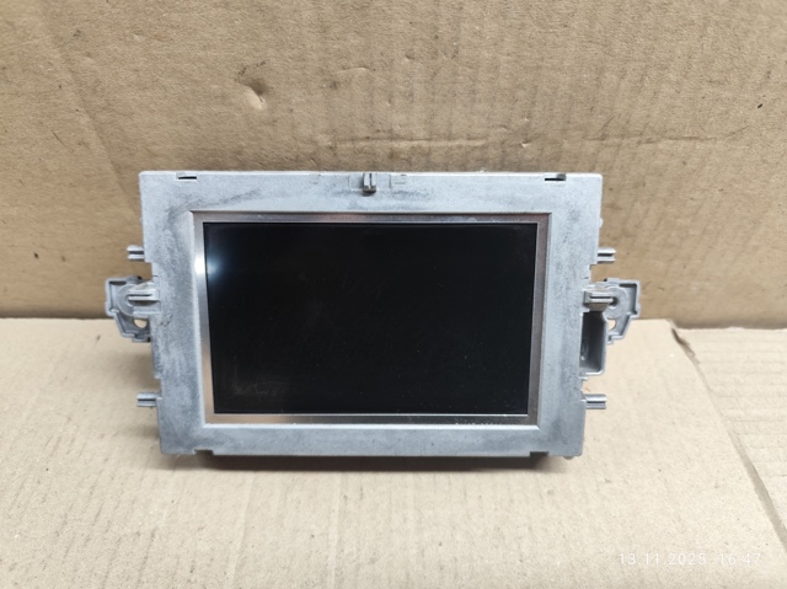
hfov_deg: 74.0
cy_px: 294
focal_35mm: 23
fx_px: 523
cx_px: 394
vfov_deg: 58.8
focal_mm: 6.19
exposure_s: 1/100
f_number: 1.65
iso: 500
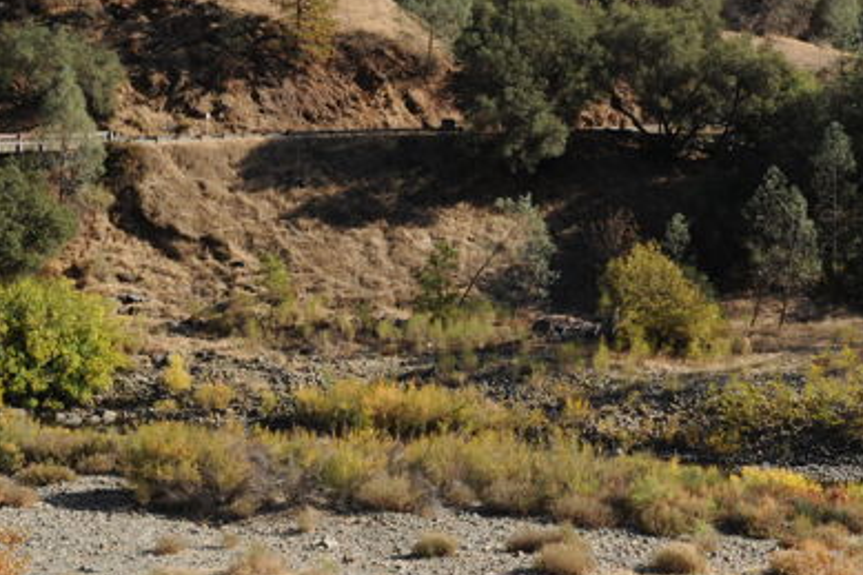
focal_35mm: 72
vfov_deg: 18.9
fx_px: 1725
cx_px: 634
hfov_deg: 27.7
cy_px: 271
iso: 320
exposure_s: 1/320
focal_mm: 35
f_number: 10
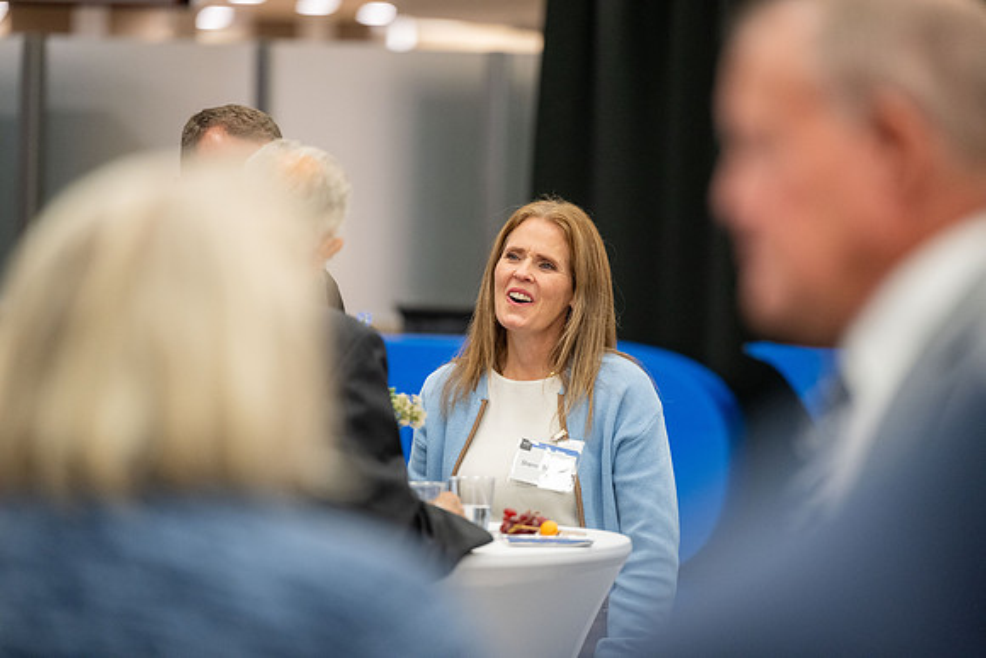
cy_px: 329
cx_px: 493
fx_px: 5479
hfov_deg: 10.3
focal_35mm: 200
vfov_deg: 6.9
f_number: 2.8
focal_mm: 200
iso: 2000
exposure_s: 1/200
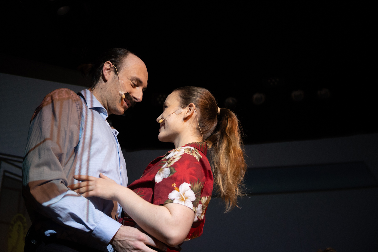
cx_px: 189
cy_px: 126
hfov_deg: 48.5
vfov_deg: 33.4
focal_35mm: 40
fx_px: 420
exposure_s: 1/100
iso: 1000
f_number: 2.8
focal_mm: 27
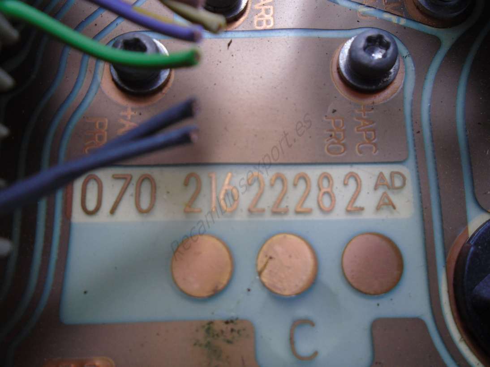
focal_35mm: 26
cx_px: 245
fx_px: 368
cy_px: 184
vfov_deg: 53.0
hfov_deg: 67.3
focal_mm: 4.6
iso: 100
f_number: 3.2
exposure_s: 1/60
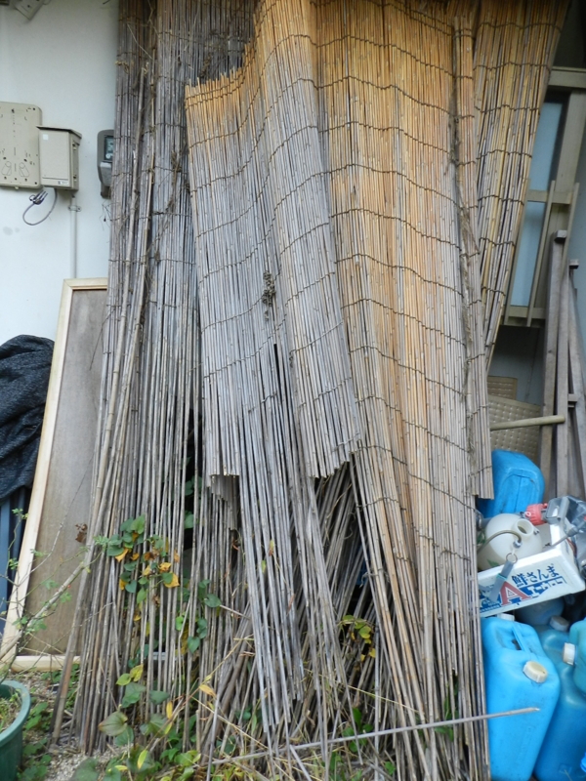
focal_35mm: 23
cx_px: 293
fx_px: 519
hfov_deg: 58.9
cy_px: 390
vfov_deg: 73.9
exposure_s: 1/30
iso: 160
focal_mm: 4
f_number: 3.4
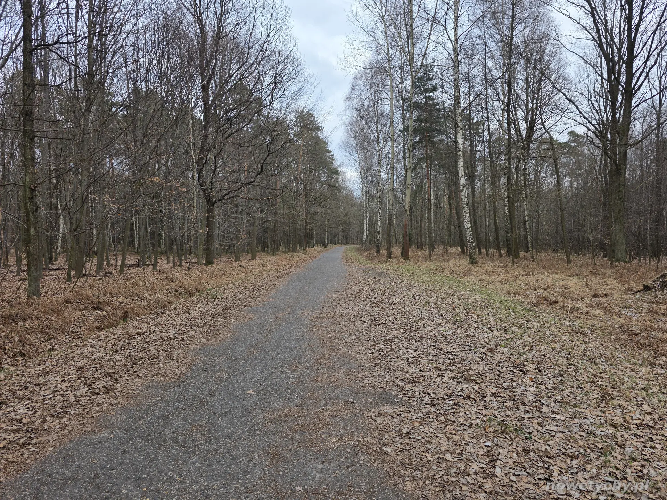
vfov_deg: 58.9
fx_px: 443
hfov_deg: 73.9
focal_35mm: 23
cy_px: 250
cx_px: 334
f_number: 1.7
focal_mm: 6.3
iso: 32
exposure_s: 1/180
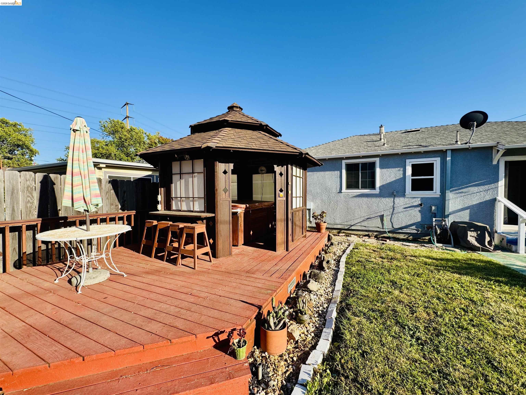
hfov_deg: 102.1
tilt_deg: -2.2
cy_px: 198
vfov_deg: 85.7
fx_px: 213
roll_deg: +0.5
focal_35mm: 14
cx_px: 263
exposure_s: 1/771
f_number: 2.2
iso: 40
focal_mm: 2.22
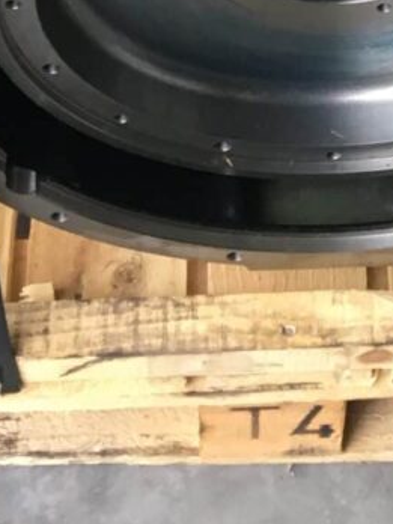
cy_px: -486
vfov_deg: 13.4
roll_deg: -5.8
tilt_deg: -44.5
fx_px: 1938
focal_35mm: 128
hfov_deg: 11.5
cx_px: 391
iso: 40
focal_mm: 4.15
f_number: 2.2
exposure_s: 1/33
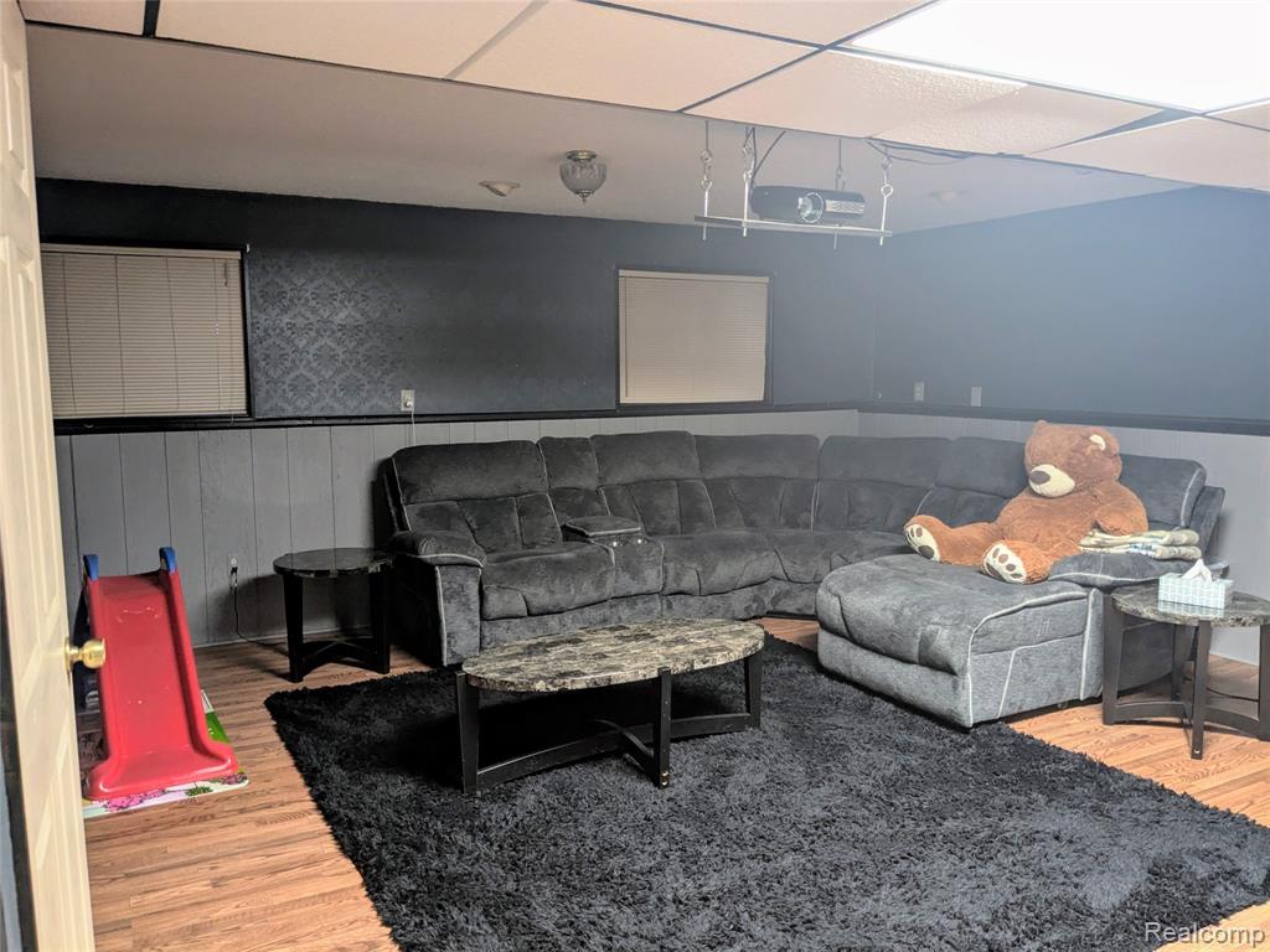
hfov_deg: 65.3
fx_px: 991
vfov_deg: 51.4
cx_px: 635
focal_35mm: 27
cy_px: 476
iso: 247
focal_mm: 4.38
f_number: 1.73
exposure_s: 1/24
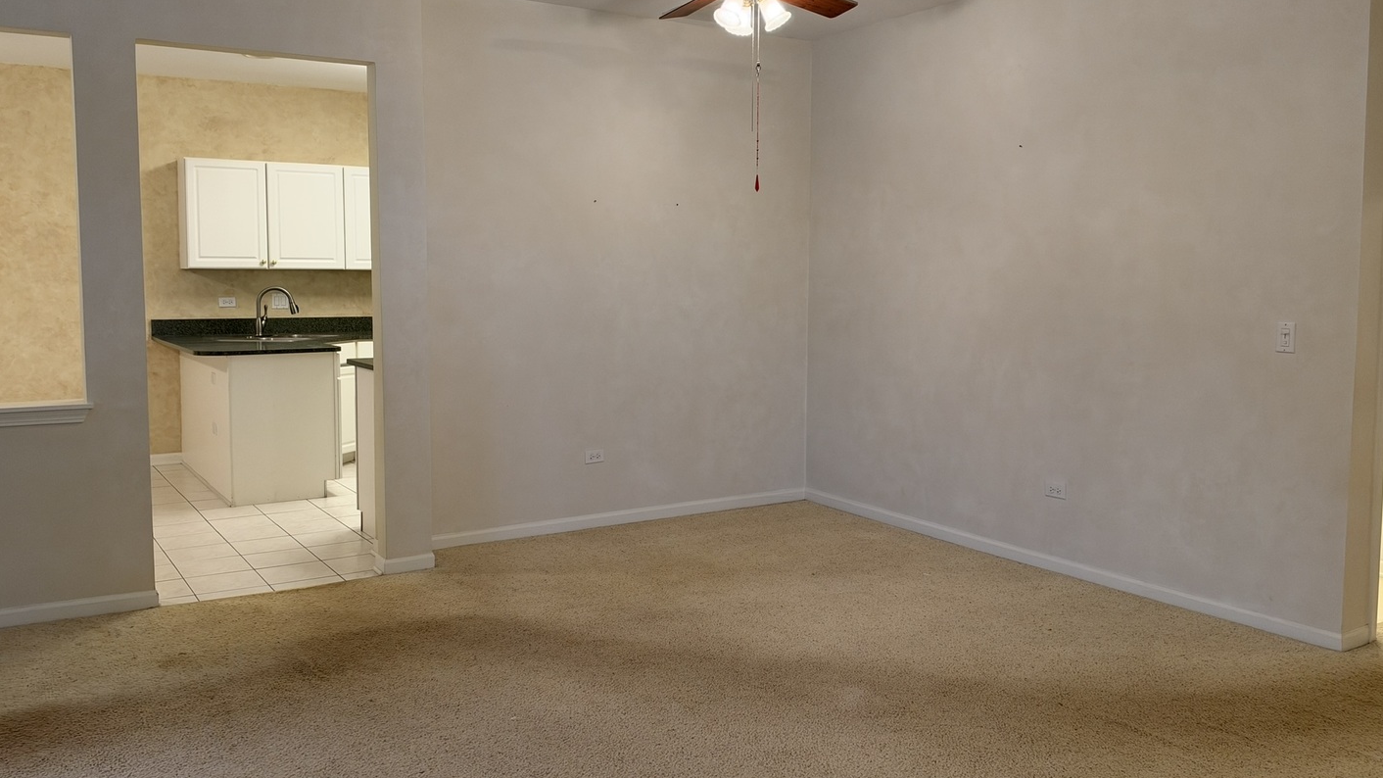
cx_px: 703
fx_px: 1100
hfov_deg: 64.3
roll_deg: -1.2
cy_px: 348
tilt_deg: -2.7
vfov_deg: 38.9
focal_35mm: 30
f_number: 1.8
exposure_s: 1/120
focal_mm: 6.93
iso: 400
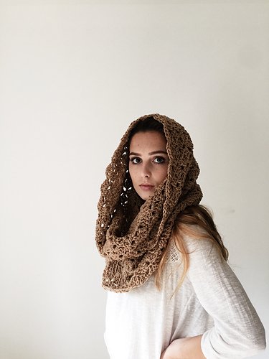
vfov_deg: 61.7
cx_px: 134
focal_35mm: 29
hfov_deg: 48.2
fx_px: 300
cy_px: 180
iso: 50
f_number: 2.2
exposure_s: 1/30
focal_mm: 4.15
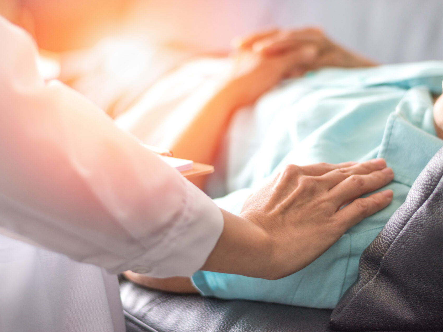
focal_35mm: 82
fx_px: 1049
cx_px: 250
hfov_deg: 23.8
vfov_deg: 18.0
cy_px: 165
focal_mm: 50
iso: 200
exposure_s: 1/250
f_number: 2
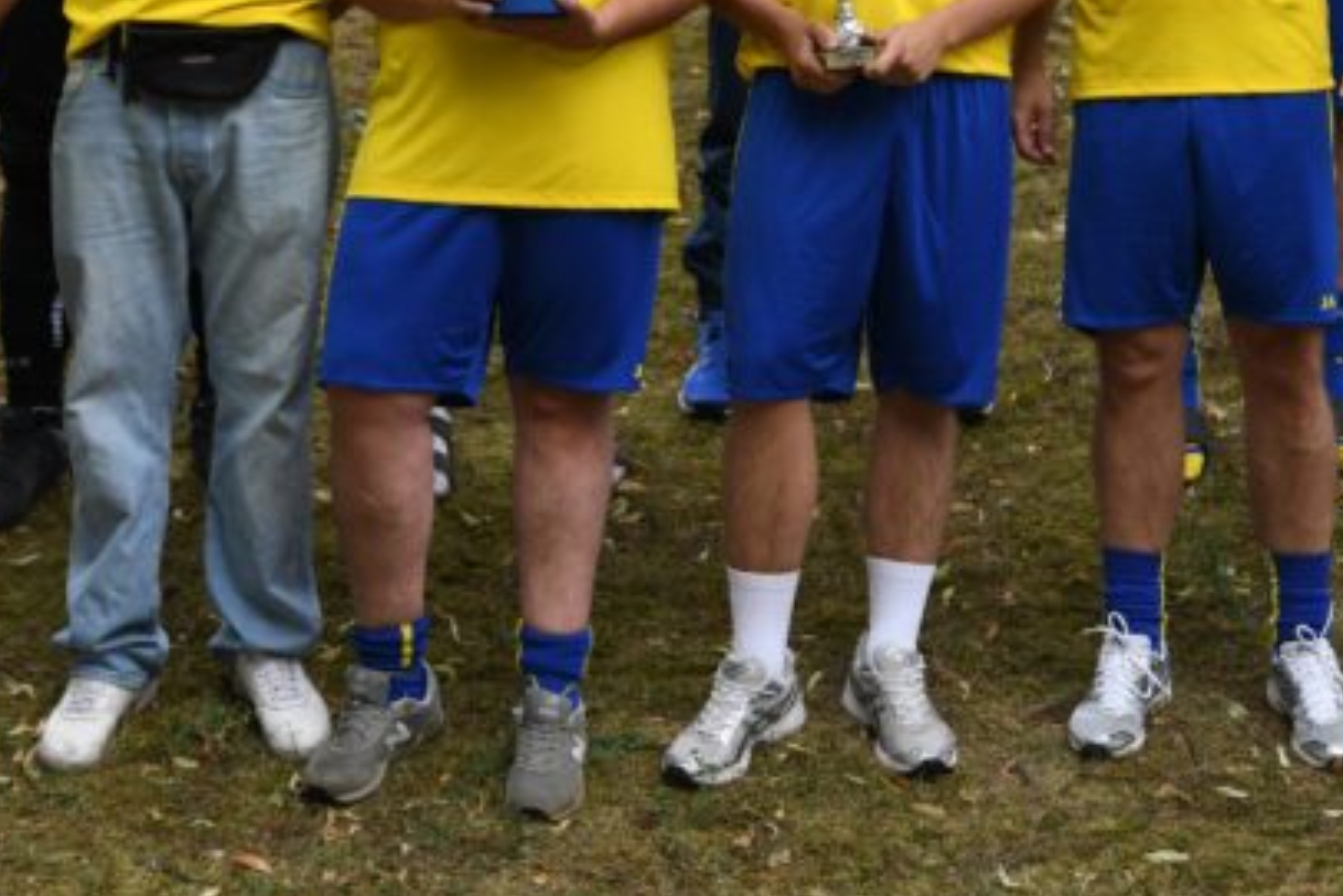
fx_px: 3956
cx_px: 592
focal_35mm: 106
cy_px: -210
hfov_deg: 19.3
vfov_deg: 12.6
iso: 320
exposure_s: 1/1600
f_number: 2.8
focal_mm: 42
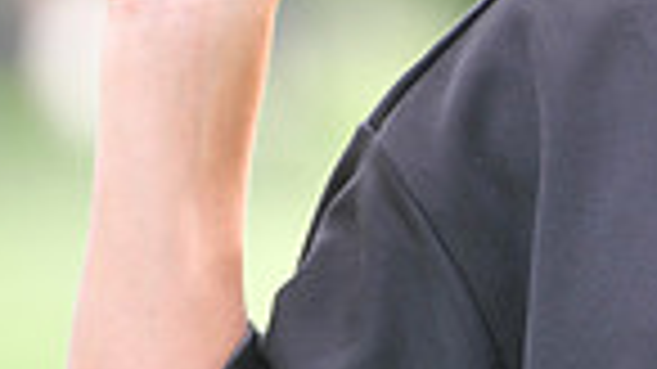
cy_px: -198
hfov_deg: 2.6
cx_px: 981
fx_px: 14524
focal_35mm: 834
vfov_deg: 1.5
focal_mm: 200
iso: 200
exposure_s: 1/160
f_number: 4.5
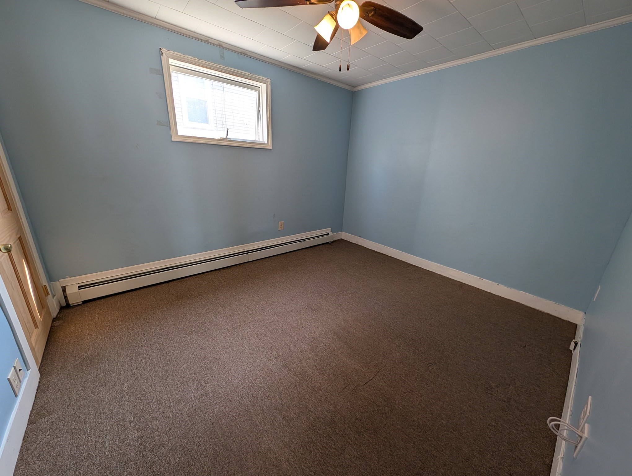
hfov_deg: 110.5
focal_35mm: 12
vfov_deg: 94.6
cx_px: 316
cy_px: 238
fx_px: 219
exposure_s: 1/120
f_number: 1.95
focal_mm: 2.23
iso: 79
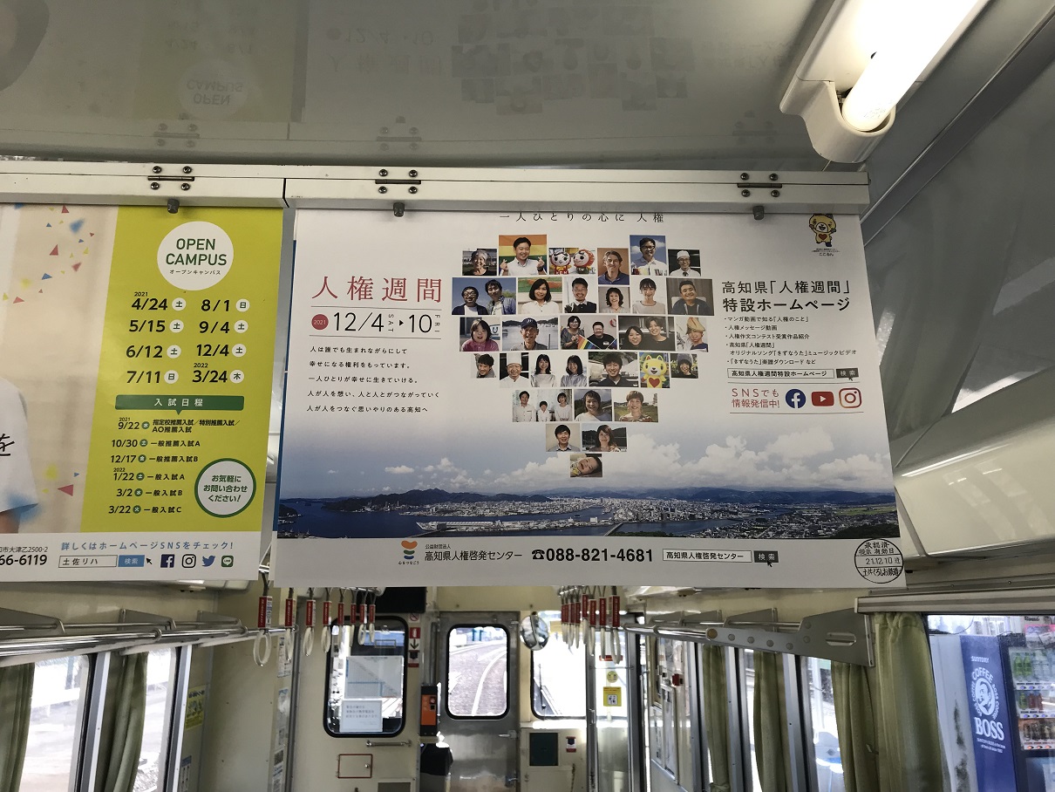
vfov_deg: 49.8
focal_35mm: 28
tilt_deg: +13.9
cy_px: 396
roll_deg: +0.0
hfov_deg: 63.4
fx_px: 854
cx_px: 528
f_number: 1.8
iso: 25
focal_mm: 3.99
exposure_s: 1/209
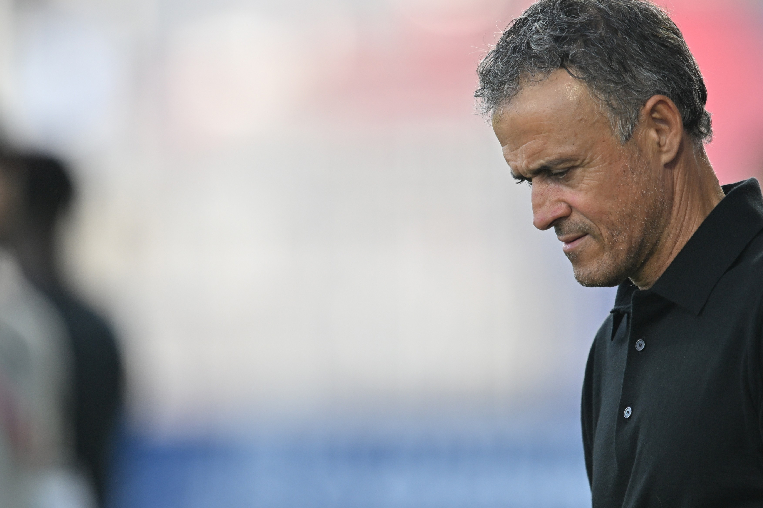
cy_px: 254
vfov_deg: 1.6
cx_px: 382
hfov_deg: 2.5
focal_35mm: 840
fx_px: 17797
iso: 450
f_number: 4
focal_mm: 560
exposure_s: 1/1000
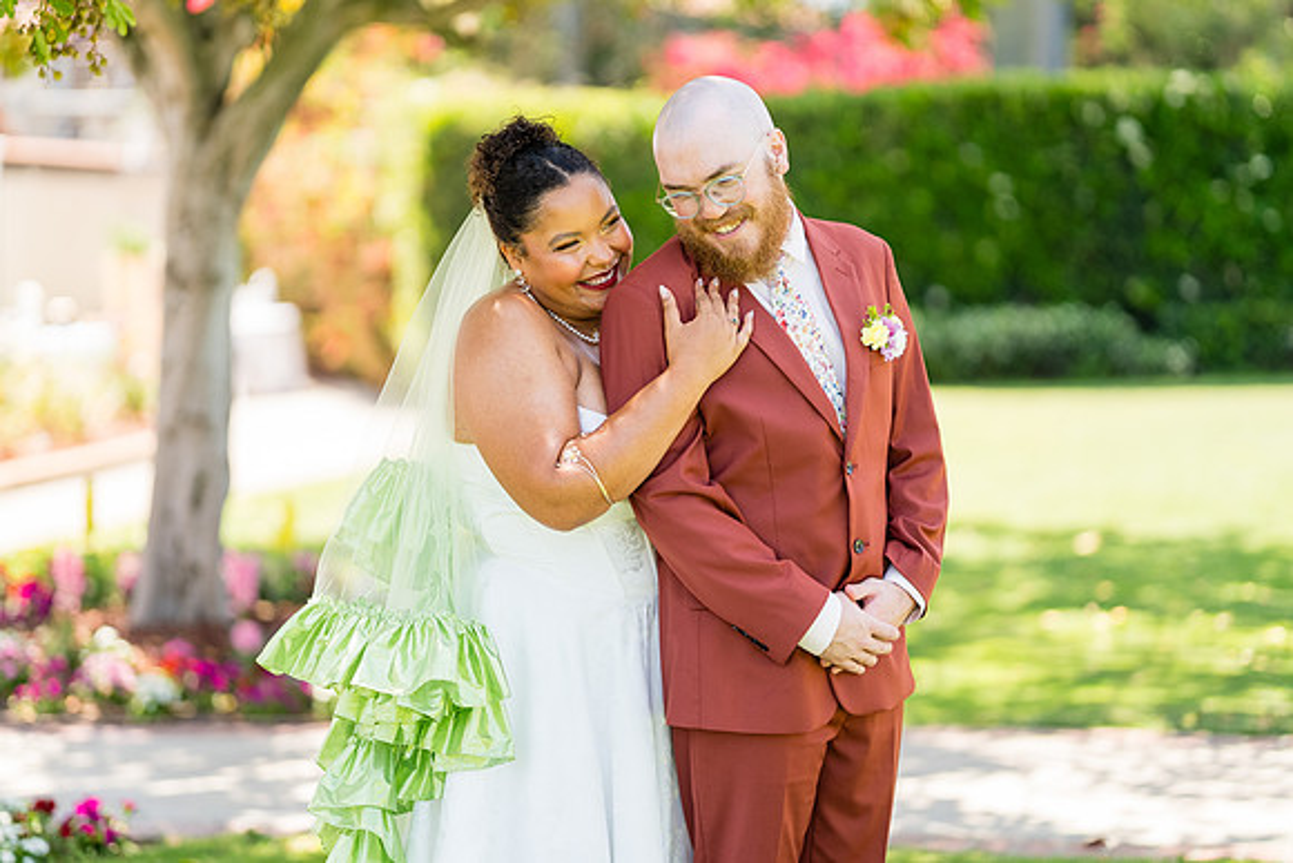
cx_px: 650
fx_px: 3207
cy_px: 411
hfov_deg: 22.8
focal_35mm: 89
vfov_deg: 15.3
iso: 100
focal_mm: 85
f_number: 1.4
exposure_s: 1/1000
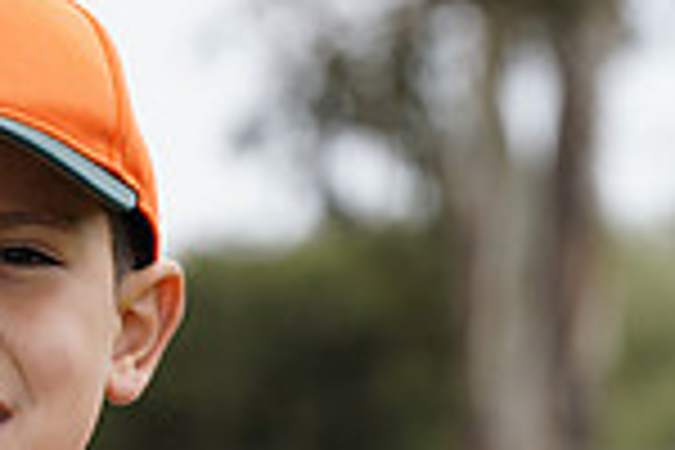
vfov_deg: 2.4
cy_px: 936
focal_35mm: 561
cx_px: -142
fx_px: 10518
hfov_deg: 3.7
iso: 100
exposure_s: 1/250
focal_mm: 145
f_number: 7.1
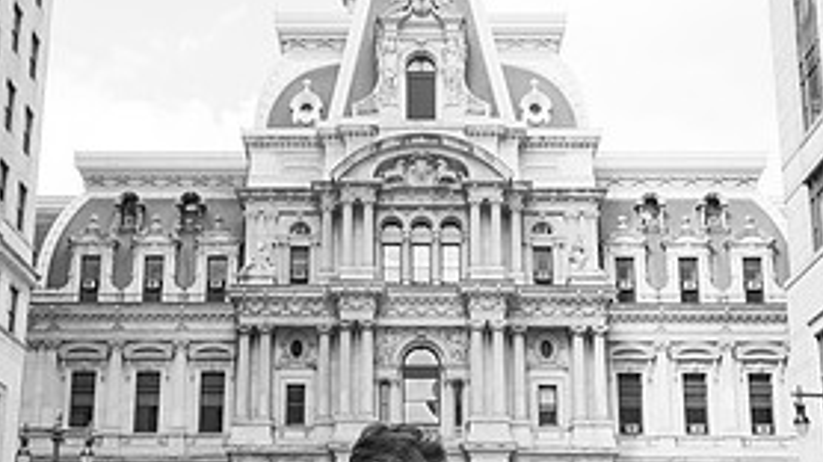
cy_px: 267
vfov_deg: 19.7
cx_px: 397
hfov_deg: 34.4
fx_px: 1330
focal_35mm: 61
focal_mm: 36
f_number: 6.3
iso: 800
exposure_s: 1/640
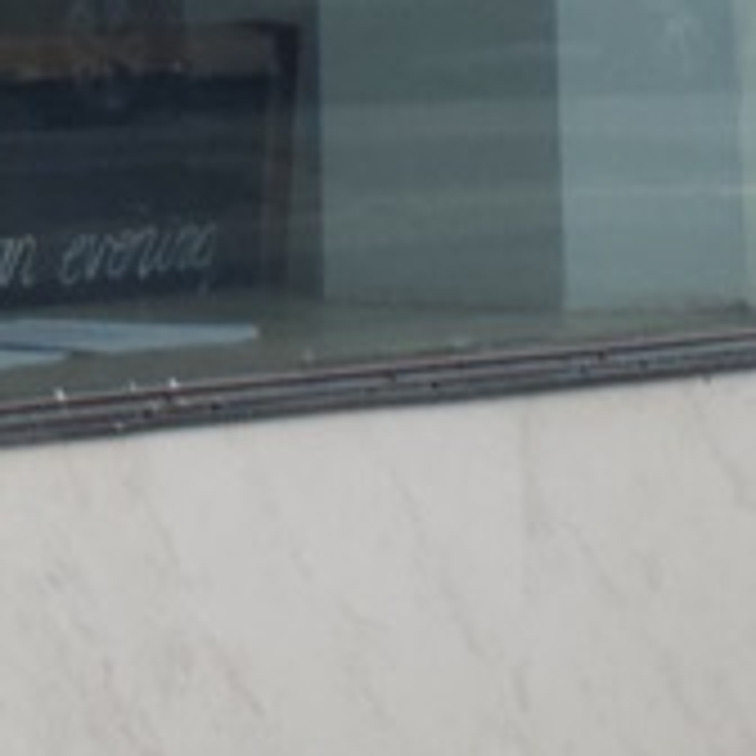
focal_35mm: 300
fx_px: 7413
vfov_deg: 5.6
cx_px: -900
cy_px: -1112
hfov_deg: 5.7
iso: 2000
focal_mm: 37
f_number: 4
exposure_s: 1/160
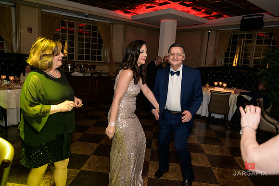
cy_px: 93
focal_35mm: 27
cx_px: 140
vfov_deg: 48.0
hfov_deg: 67.4
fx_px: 209
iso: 1600
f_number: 3.2
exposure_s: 1/125
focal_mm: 27
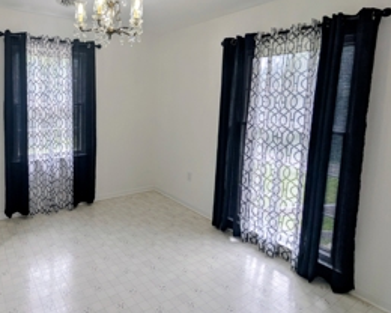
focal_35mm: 22
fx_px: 255
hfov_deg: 72.0
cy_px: 123
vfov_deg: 62.5
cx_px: 120
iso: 53
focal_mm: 2.35
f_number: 2.2
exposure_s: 1/120
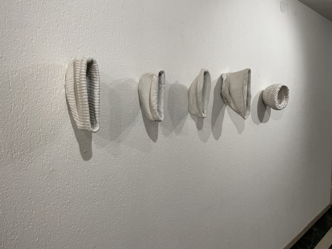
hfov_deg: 67.3
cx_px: 166
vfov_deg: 53.1
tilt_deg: -5.5
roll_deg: +0.8
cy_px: 124
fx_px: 249
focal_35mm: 26
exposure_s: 1/100
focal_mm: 4.2
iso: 125
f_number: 1.6
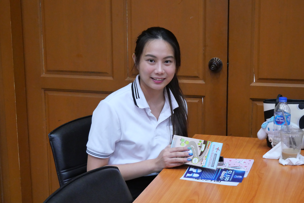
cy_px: 102
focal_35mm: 62
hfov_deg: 32.4
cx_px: 152
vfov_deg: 21.9
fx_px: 524
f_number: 4.9
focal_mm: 30
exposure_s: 1/80
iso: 3200
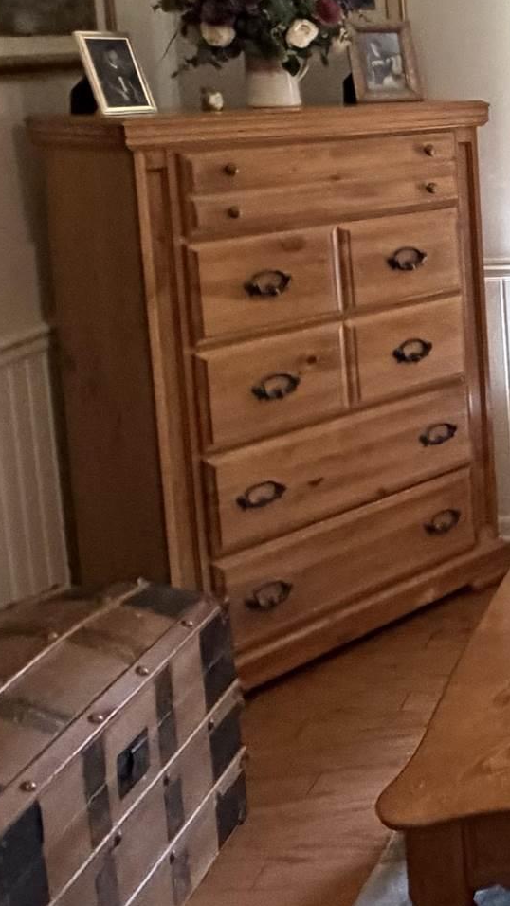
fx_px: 1178
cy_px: 189
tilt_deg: -4.0
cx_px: 974
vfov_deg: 40.5
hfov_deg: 18.1
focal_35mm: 49
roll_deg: +2.8
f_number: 2.2
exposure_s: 1/60
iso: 640
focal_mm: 2.22
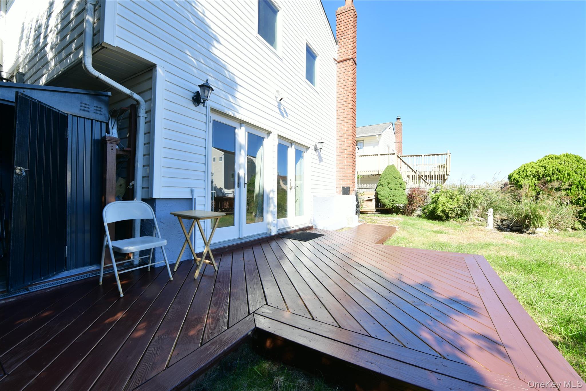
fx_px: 228
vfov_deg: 81.2
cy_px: 196
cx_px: 293
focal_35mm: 14
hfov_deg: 104.3
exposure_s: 1/30
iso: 100
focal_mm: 14
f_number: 10
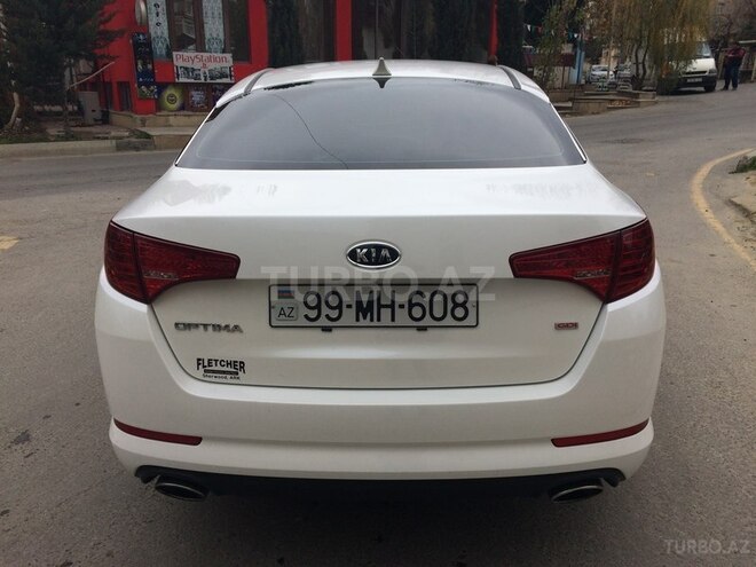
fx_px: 633
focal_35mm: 29
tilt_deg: -17.8
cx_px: 378
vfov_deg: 48.2
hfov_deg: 61.7
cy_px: 284
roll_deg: -1.2
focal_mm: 4.15
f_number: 2.2
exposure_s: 1/912
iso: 32
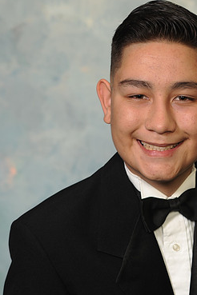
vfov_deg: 9.7
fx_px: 1740
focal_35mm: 212
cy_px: 173
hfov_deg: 6.5
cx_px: 153
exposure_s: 1/125
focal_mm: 135
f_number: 7.1
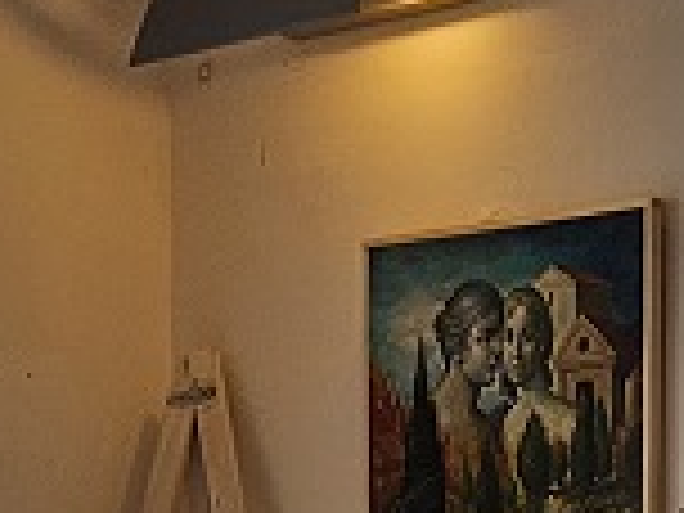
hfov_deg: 10.9
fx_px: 3596
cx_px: 464
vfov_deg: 7.7
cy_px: 1148
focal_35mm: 182
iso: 25
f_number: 1.8
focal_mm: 5.4
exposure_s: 1/345
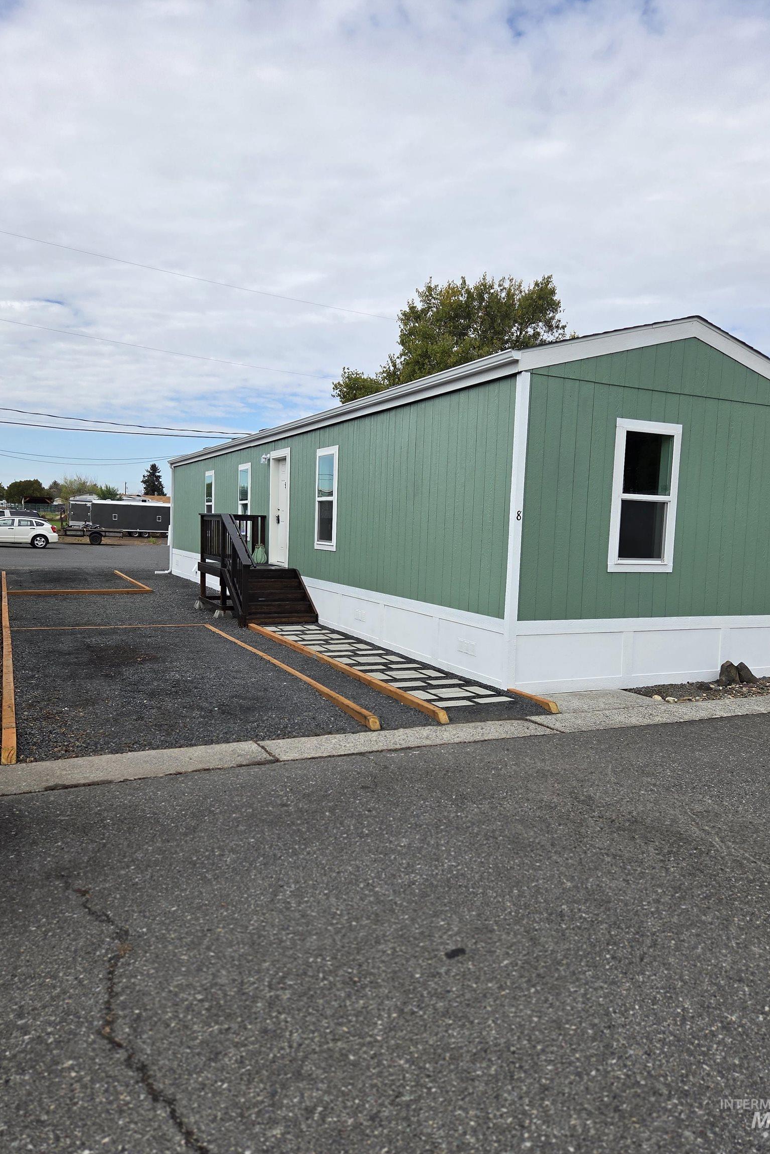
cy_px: 578
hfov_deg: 53.1
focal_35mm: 24
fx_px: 770
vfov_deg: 73.7
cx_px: 402
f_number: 1.8
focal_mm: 5.4
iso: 80
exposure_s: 1/3871
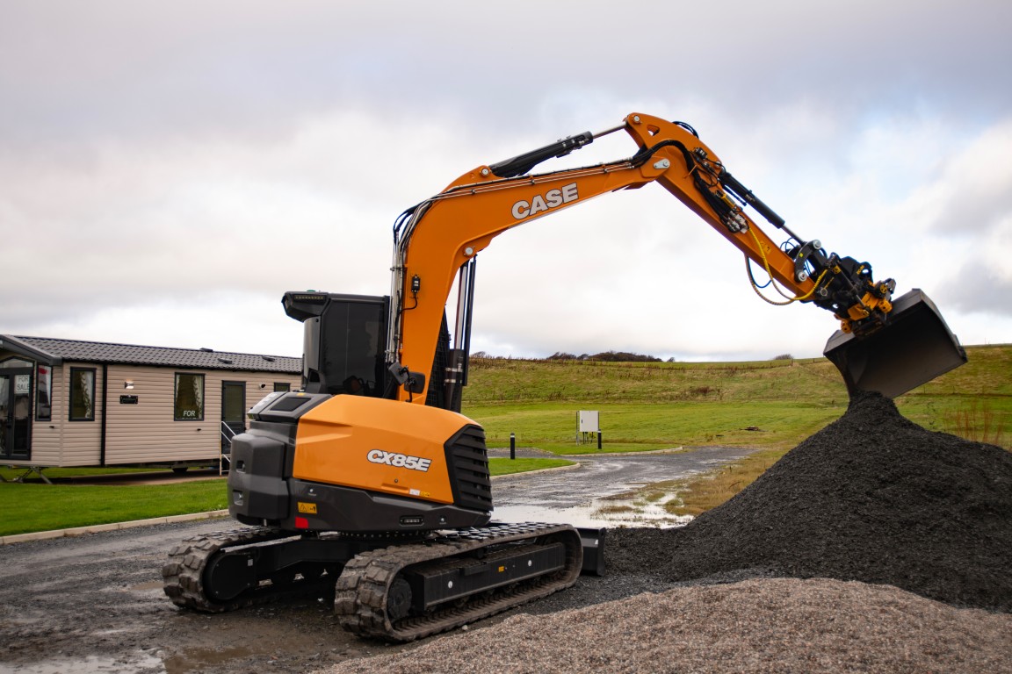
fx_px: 984
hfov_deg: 54.4
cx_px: 506
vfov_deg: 37.9
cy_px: 337
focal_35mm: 35
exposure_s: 1/320
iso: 200
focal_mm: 35
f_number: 5
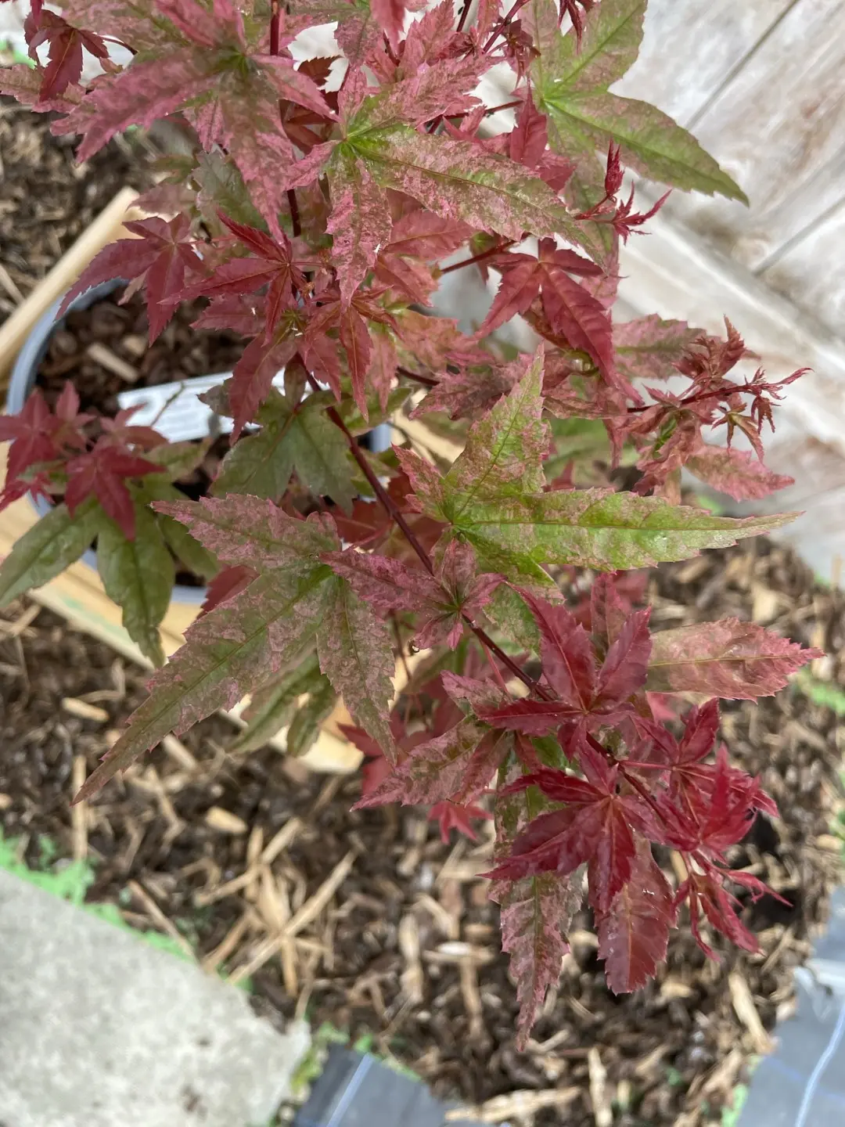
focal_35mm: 26
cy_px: 564
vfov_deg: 67.3
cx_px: 422
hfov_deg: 53.1
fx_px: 846
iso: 80
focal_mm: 4.2
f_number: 1.6
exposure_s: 1/100
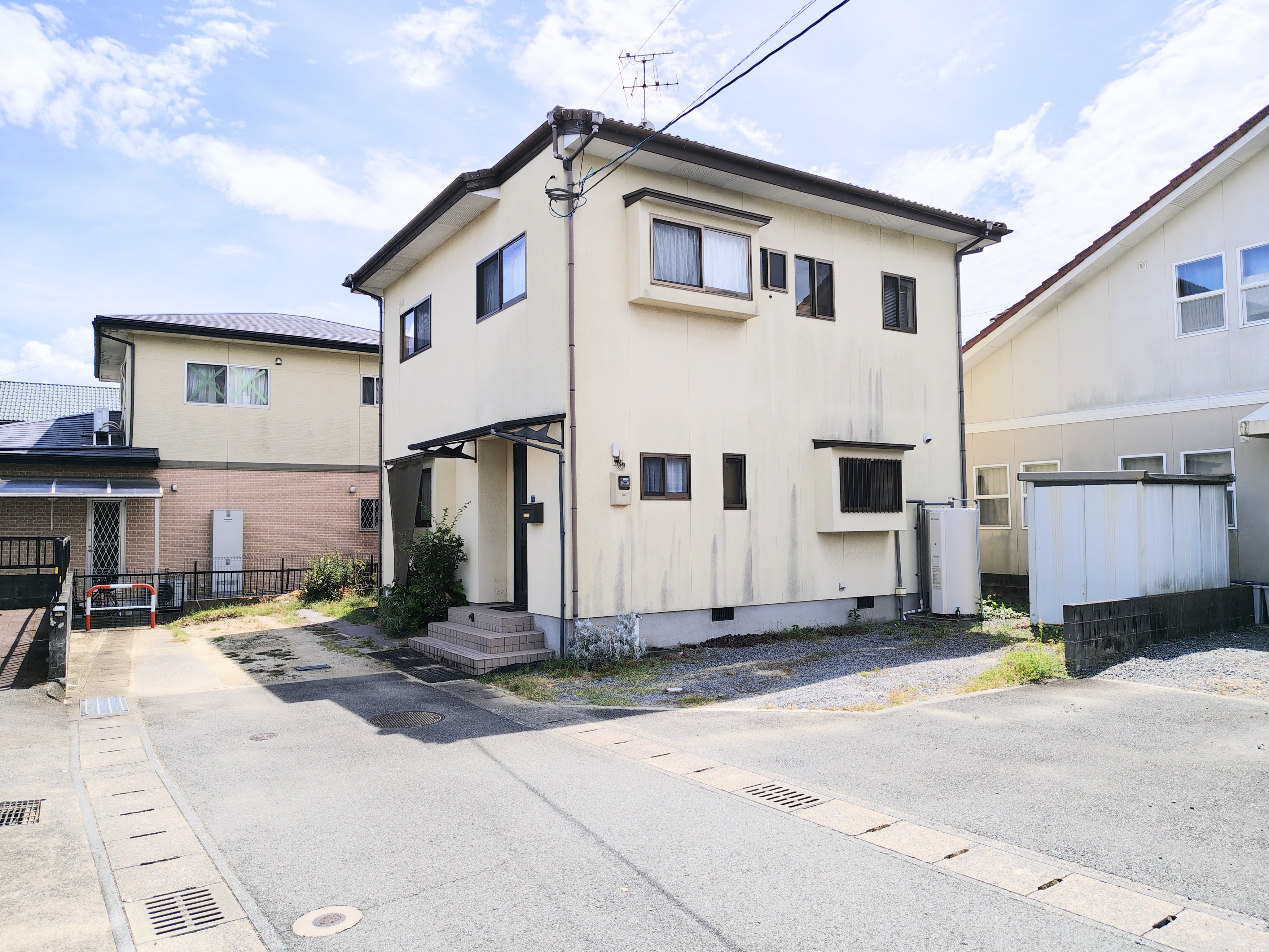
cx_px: 634
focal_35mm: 23
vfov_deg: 58.9
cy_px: 476
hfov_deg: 73.9
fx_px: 843
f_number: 1.88
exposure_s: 1/3349
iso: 50
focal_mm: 5.56
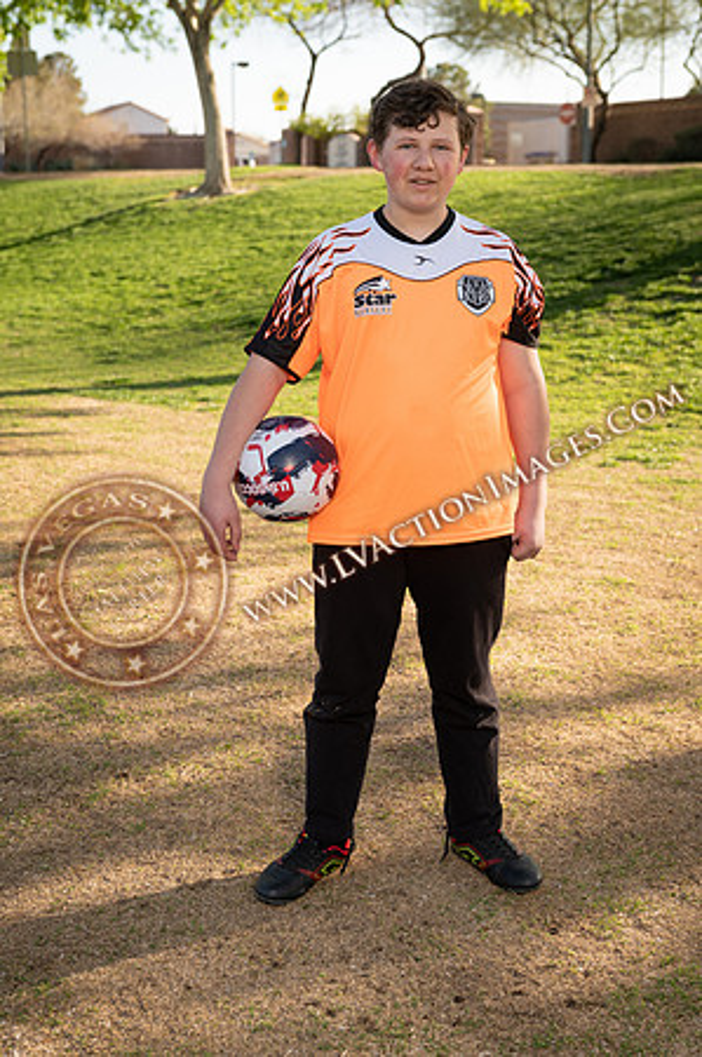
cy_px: 528
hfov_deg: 26.9
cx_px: 351
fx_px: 1466
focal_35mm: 50
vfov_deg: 39.6
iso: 100
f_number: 4
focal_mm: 50
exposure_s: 1/250
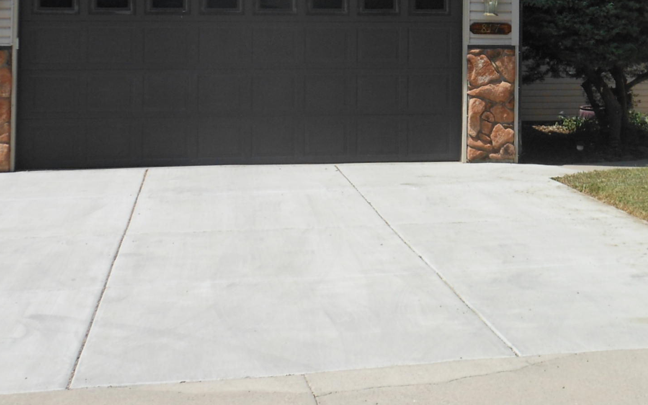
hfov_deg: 24.1
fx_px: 1483
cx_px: 562
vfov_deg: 15.1
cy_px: -64
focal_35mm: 84
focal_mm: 6.8
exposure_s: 1/800
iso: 80
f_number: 3.6
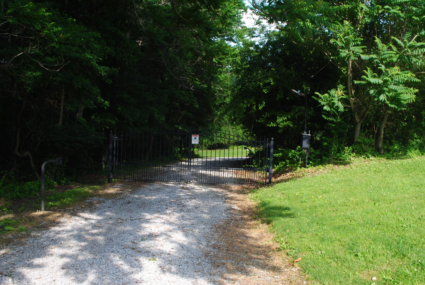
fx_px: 425
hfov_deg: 53.1
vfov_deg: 37.0
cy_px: 142
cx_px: 212
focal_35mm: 36
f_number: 9
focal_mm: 24
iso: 200
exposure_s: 1/100
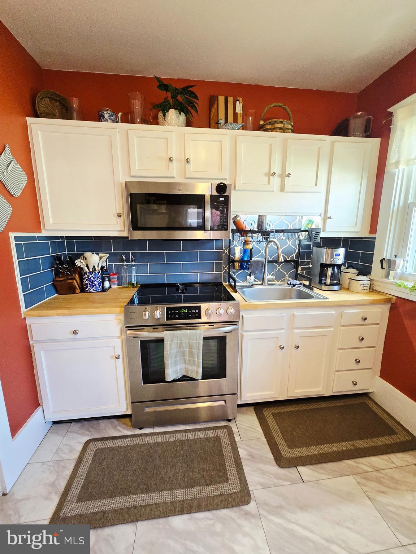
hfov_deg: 89.9
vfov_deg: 106.2
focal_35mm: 13
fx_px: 208
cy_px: 277
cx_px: 208
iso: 400
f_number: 2.2
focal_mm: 2.2
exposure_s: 1/60.2
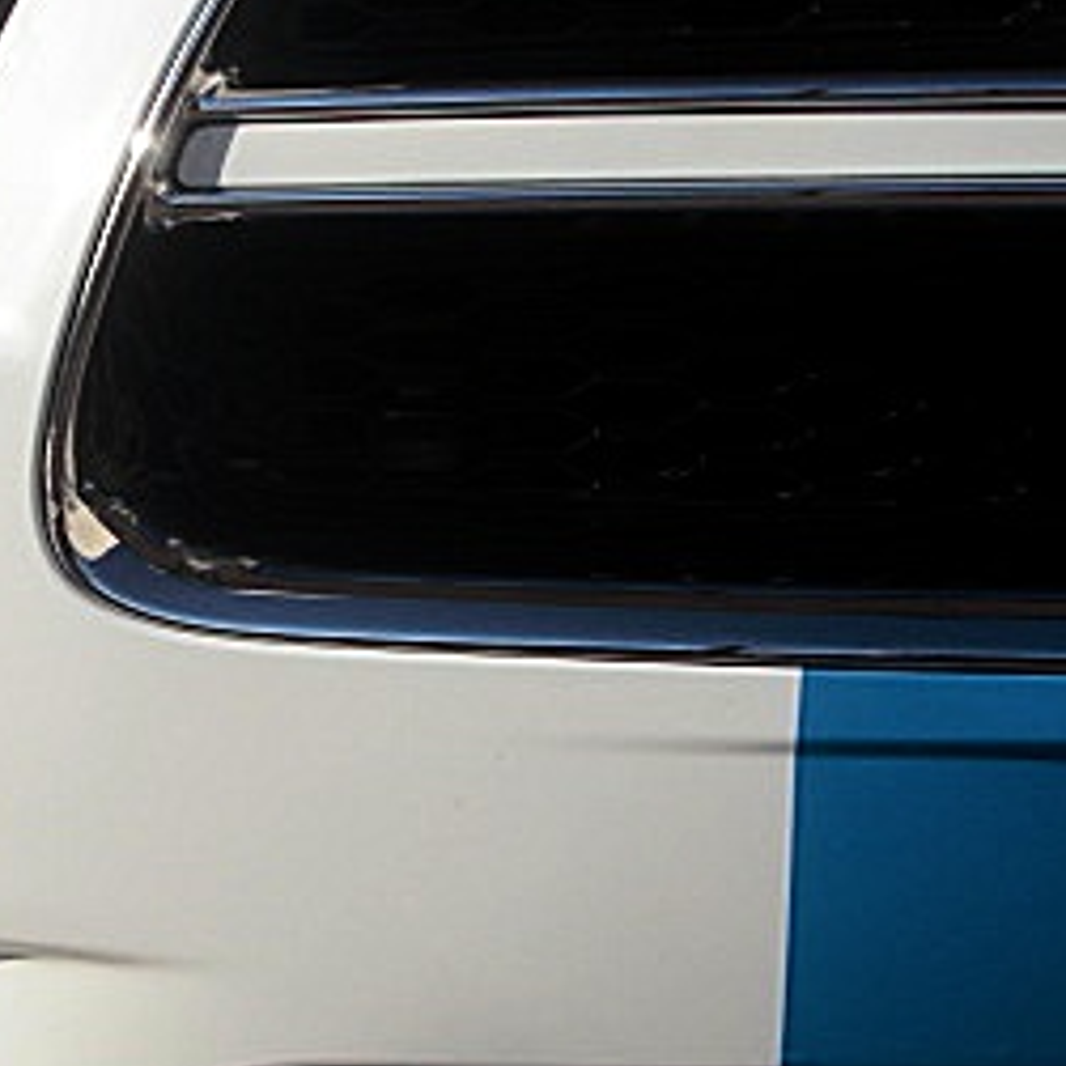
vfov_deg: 21.4
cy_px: 590
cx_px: 149
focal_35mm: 81
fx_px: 2822
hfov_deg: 21.0
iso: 50
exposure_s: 1/160
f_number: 7.9
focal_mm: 6.3
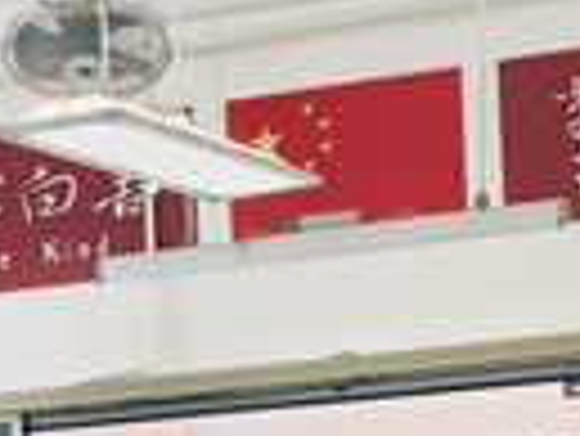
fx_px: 2968
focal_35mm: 177
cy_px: 751
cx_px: -36
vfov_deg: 8.1
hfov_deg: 11.0
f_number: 4
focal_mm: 6.98
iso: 640
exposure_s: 1/33.3
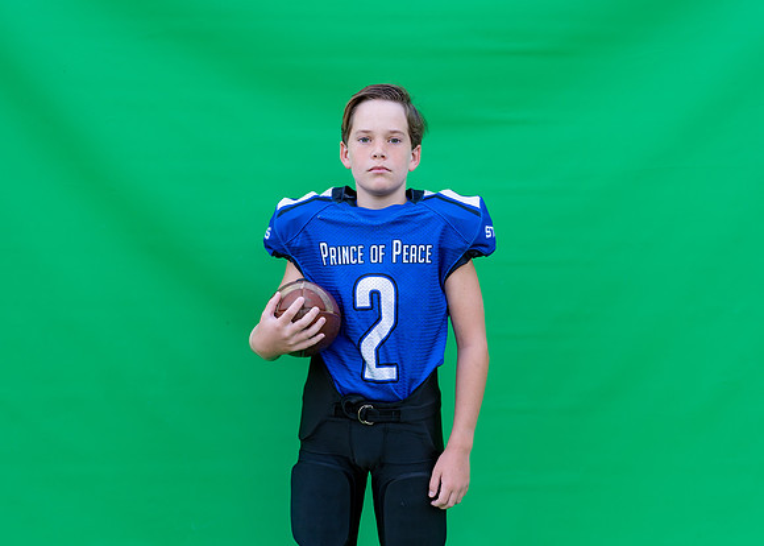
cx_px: 382
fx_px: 1137
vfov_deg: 27.0
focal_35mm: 52
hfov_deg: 37.1
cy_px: 273
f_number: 2.8
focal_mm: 50
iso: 200
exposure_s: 1/320
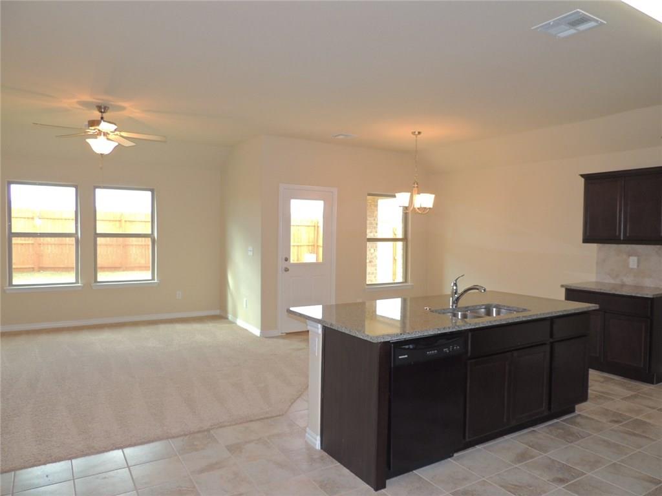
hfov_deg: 71.6
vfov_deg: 56.8
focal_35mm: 24
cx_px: 331
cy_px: 248
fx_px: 459
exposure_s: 1/40
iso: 125
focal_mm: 4.3
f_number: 3
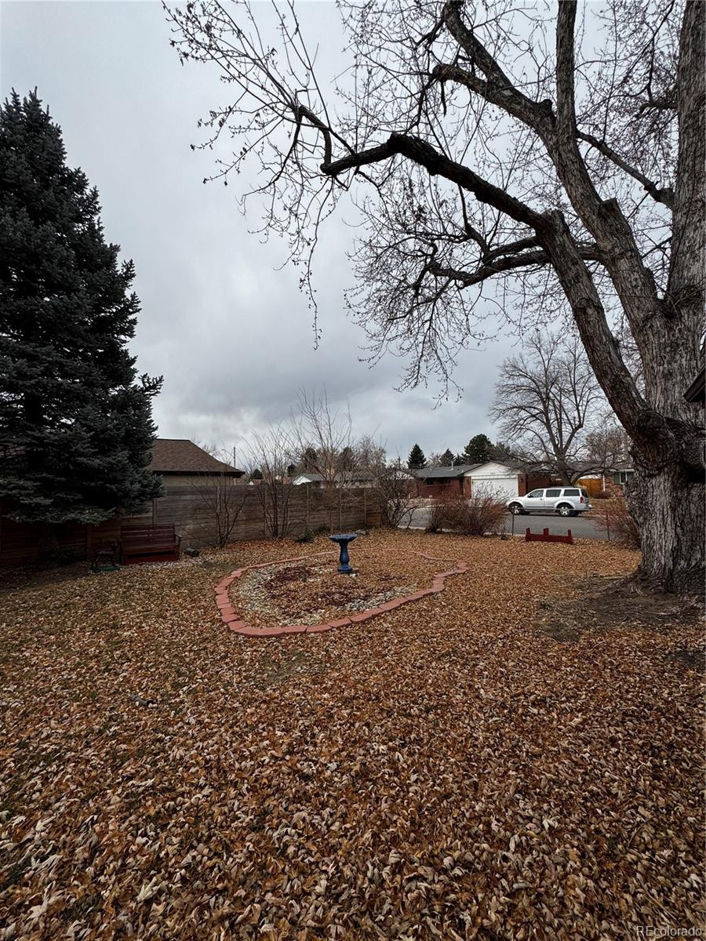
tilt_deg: +3.7
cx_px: 353
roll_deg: +1.7
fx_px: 381
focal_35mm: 14
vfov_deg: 102.1
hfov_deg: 85.7
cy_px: 470
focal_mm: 2.22
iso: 50
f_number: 2.2
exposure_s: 1/1126
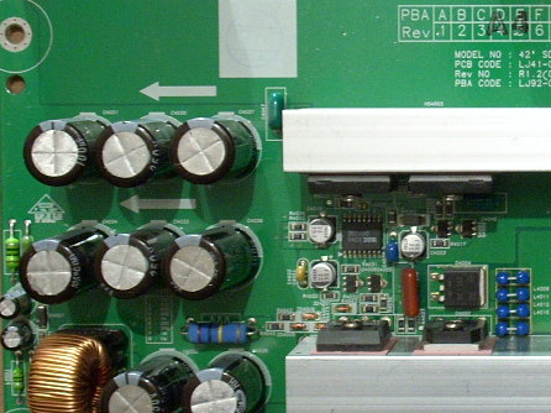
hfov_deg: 15.5
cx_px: 584
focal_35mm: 124
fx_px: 1973
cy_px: 195
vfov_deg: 11.9
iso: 200
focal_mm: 9
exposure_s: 1/9.5
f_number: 3.4
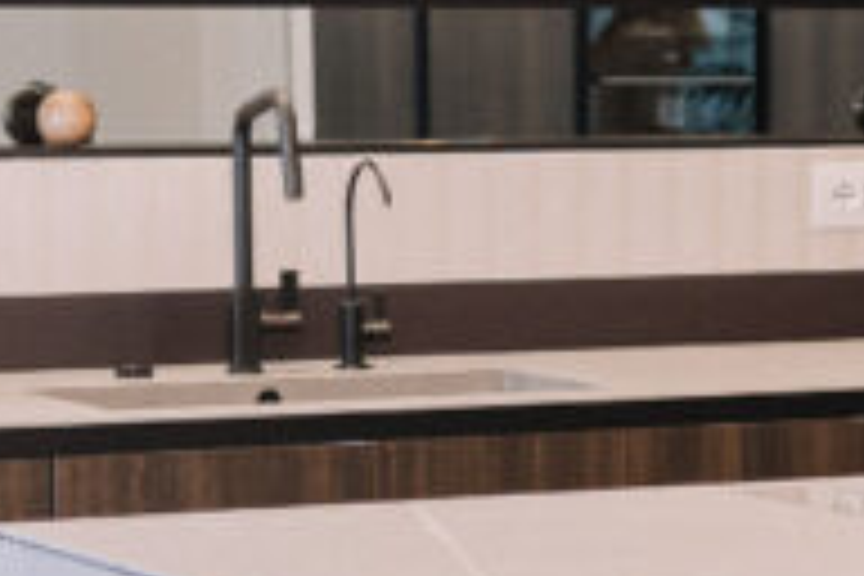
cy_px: 448
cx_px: 936
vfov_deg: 7.0
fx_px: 4704
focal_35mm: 196
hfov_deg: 10.4
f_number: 2.2
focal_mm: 35
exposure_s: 1/160
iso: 1600
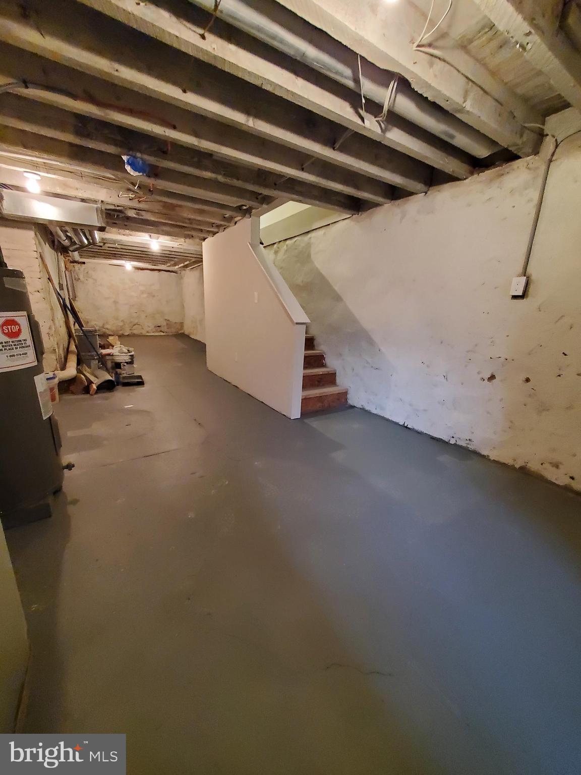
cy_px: 388
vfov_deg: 106.2
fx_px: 291
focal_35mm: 13
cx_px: 290
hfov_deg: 89.9
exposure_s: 1/29
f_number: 2.2
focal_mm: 1.8
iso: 1000
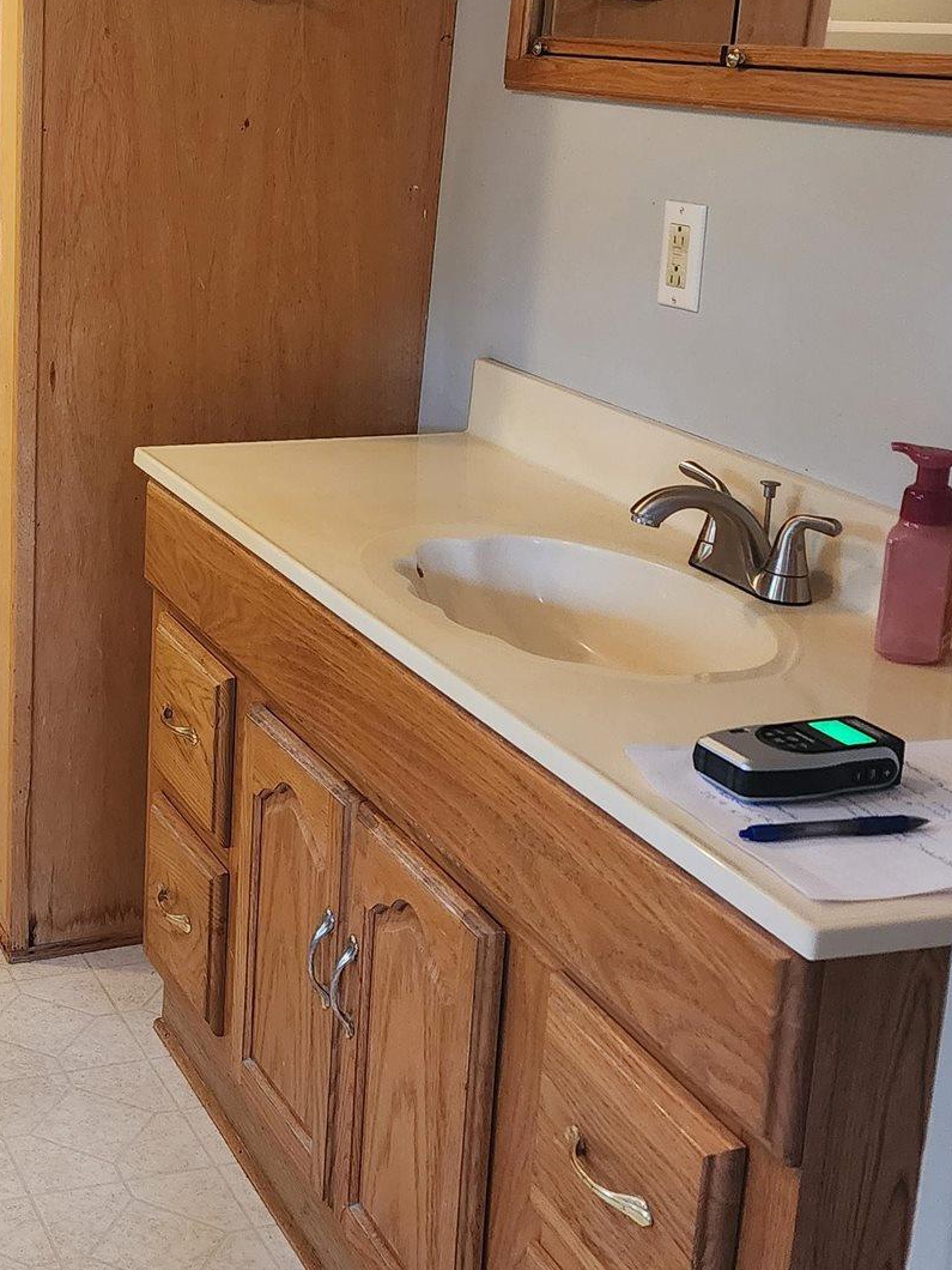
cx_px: -61
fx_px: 1833
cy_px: 425
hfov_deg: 27.0
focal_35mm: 50
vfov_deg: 37.8
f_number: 1.8
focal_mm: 6.4
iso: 640
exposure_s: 1/120
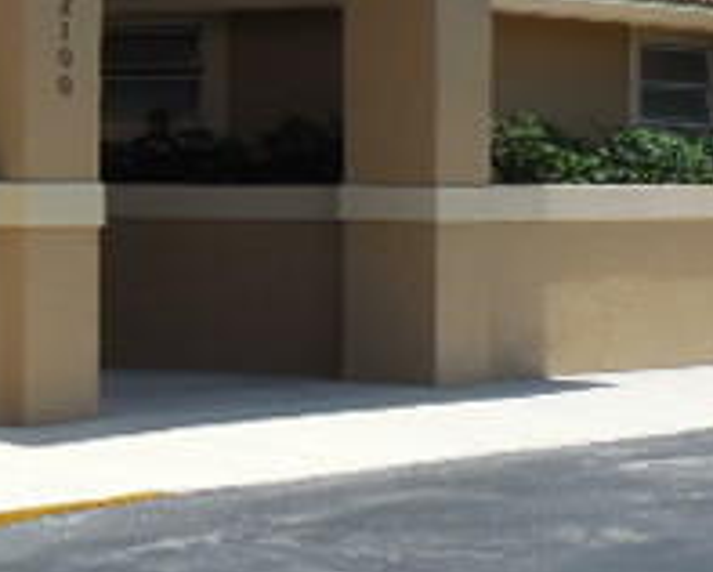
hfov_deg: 11.3
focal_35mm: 168
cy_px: 22
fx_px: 3549
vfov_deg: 9.2
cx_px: -134
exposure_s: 1/1000
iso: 125
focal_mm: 9.4
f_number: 4
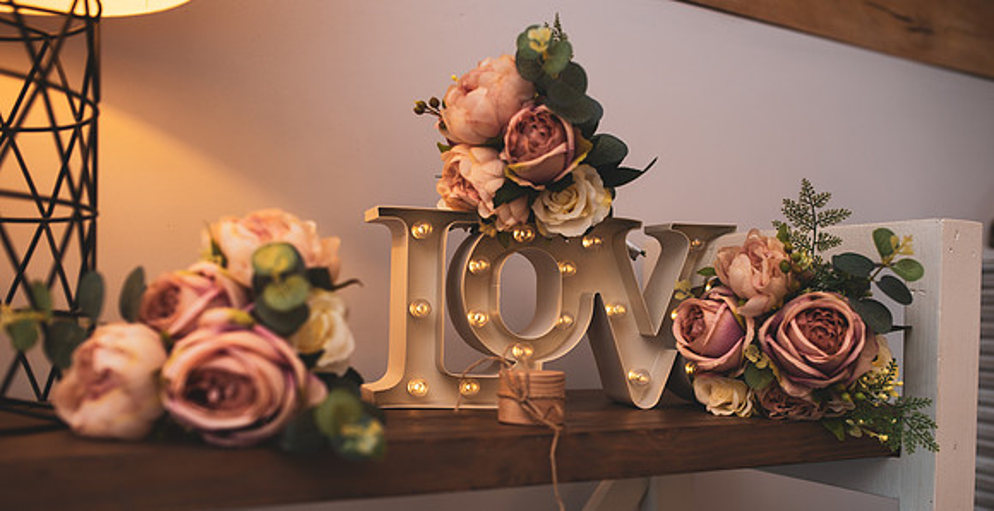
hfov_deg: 54.4
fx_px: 966
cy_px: 331
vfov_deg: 29.4
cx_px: 497
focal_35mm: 37
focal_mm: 35
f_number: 2.8
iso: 160
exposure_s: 1/100
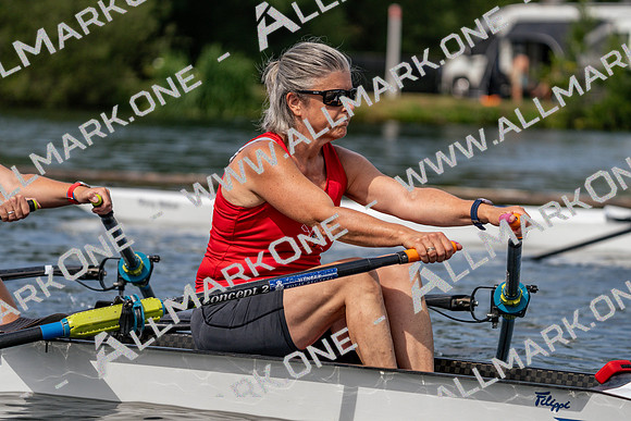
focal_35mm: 214
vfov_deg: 6.4
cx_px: 316
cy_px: 210
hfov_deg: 9.6
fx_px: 3752
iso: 200
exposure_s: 1/1600
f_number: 5.6
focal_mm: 214
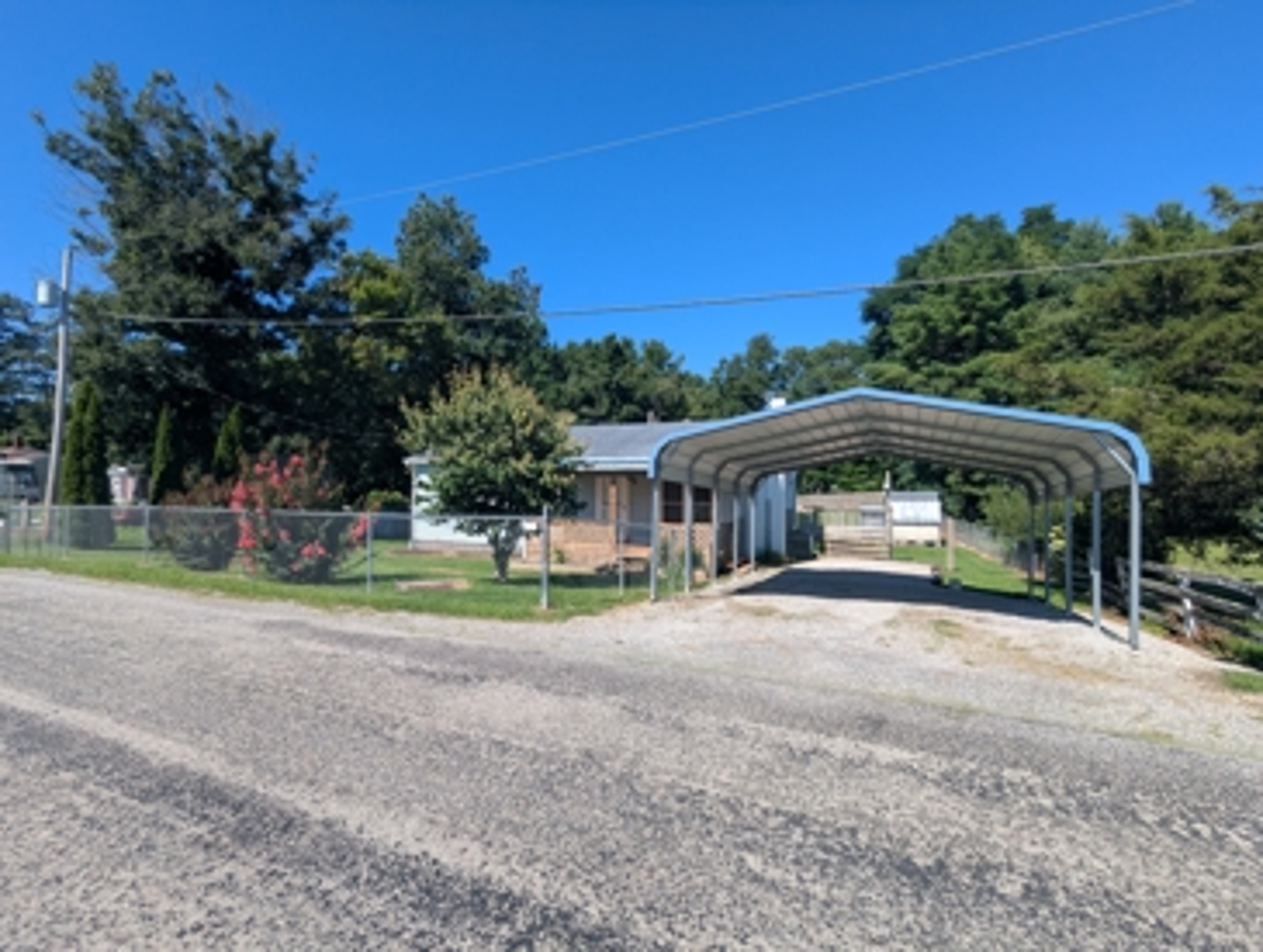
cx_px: 632
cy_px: 476
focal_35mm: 16
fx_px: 585
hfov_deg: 94.4
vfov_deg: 78.3
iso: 49
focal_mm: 2.35
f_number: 2.2
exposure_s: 1/1136
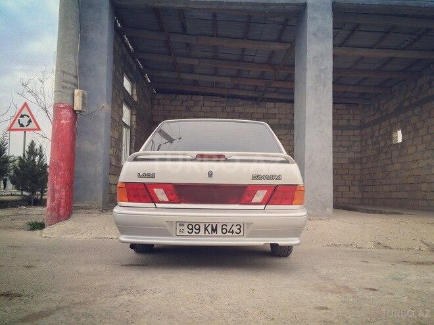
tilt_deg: +4.1
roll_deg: +0.1
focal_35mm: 29
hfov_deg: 61.7
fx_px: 364
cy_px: 162
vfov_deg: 48.2
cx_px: 217
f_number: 2.2
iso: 40
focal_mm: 4.15
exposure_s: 1/100
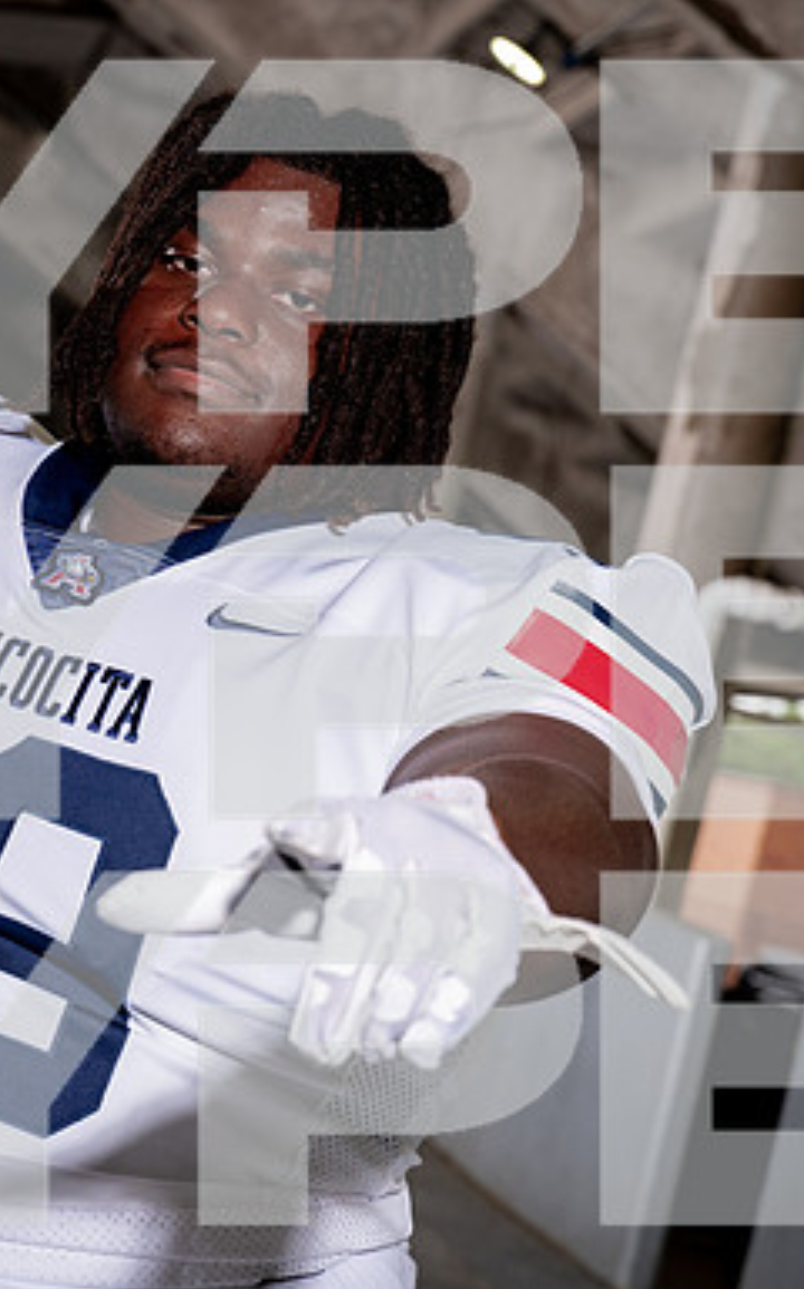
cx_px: 144
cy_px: 644
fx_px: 3969
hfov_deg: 11.5
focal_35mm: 113
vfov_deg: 18.5
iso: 320
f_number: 6.3
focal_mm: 70
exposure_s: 1/250
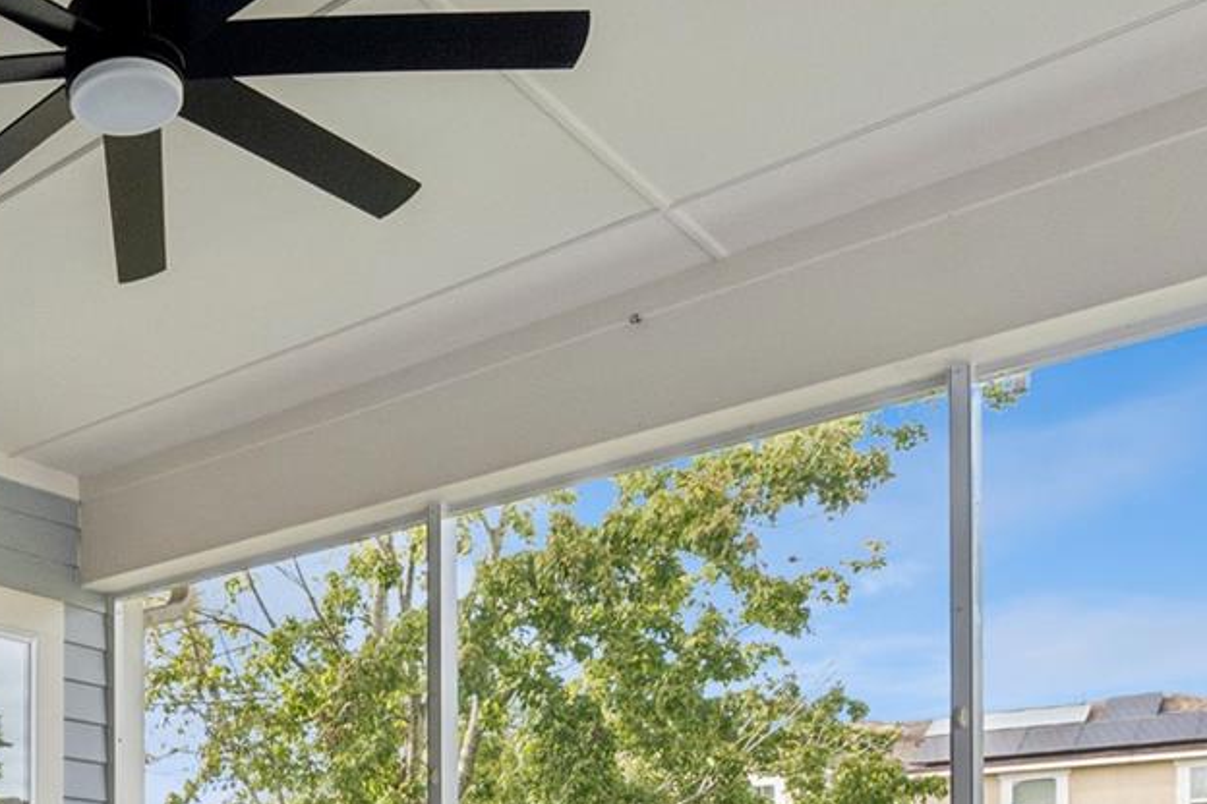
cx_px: 35
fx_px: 1375
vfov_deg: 28.2
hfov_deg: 41.9
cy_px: 978
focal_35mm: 41
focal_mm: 16
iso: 500
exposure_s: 1/15
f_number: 14
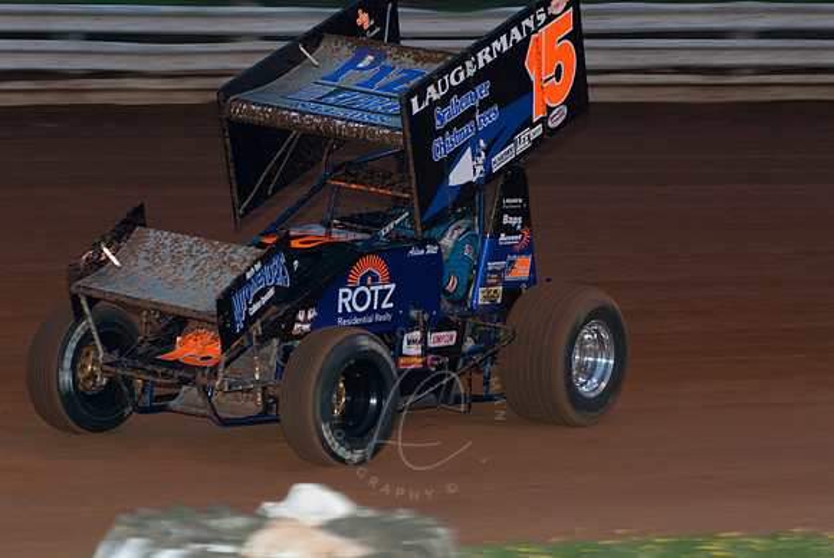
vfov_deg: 9.2
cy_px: 279
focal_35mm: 150
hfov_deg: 13.7
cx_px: 417
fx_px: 3478
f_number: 4
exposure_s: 1/250
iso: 250
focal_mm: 100
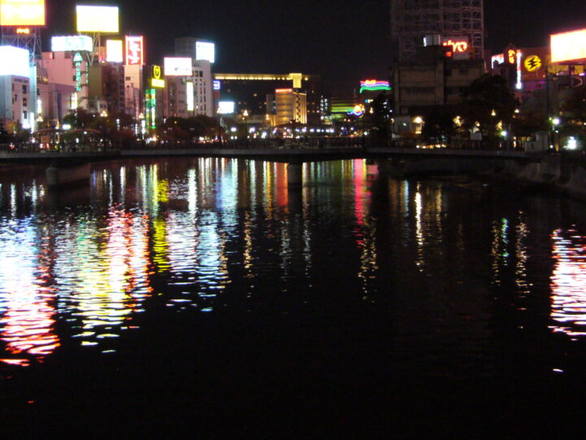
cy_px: 149
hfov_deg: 38.0
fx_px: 847
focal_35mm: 50
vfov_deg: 28.9
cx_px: 234
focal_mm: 5.8
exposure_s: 1/3.2
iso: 200
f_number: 2.8
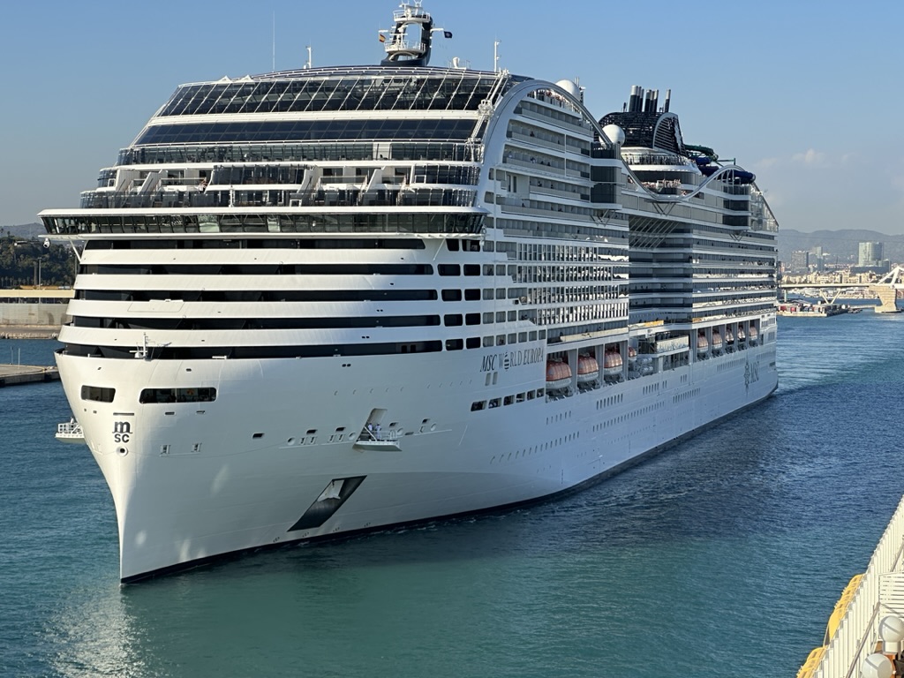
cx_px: 452
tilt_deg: -1.1
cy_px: 339
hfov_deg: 25.3
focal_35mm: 77
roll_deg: -0.9
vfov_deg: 19.1
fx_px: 2011
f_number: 2.8
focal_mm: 9
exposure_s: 1/723
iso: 32
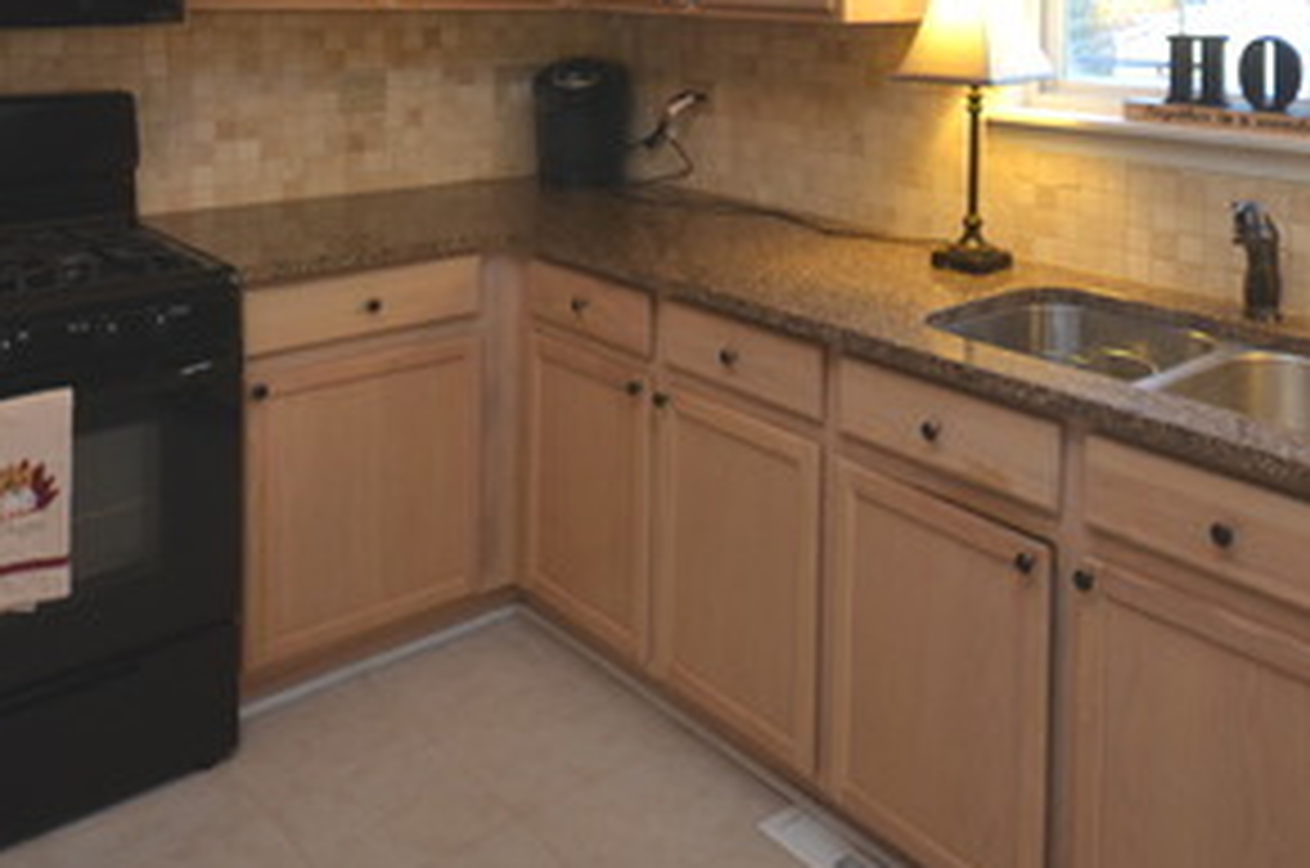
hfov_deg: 56.8
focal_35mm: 33
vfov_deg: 36.4
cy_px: 31
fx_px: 1199
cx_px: 788
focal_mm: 10
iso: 400
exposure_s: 1/60
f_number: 4
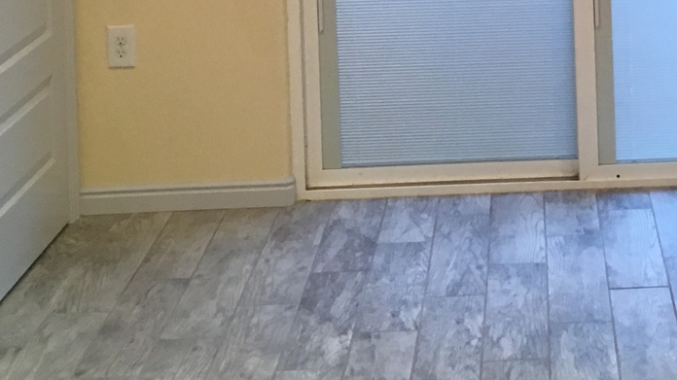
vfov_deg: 12.1
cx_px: 591
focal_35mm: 93
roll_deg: +0.2
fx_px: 1669
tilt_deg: -2.2
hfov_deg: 22.4
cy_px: -262
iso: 100
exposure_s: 1/30
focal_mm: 4.15
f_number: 2.2
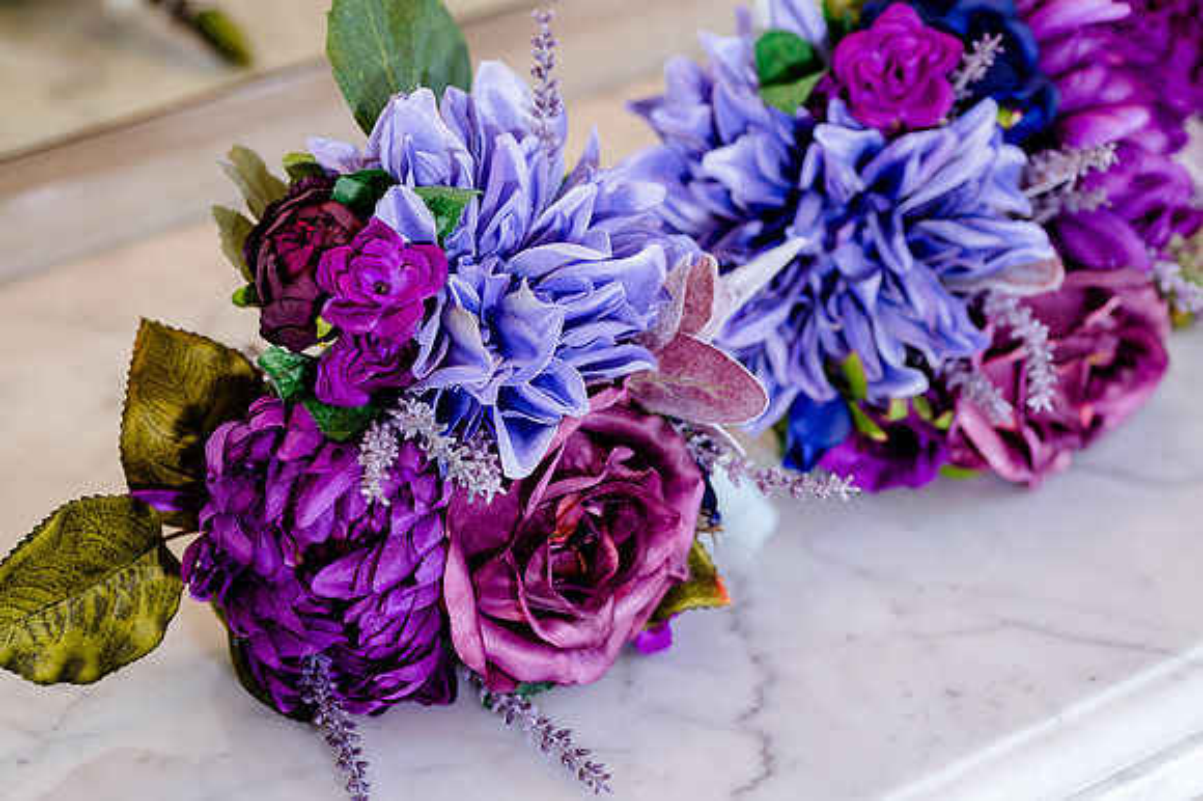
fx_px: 3507
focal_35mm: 105
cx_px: 602
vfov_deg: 13.0
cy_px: 400
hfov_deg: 19.5
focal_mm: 105
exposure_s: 1/250
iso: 1250
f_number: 6.3
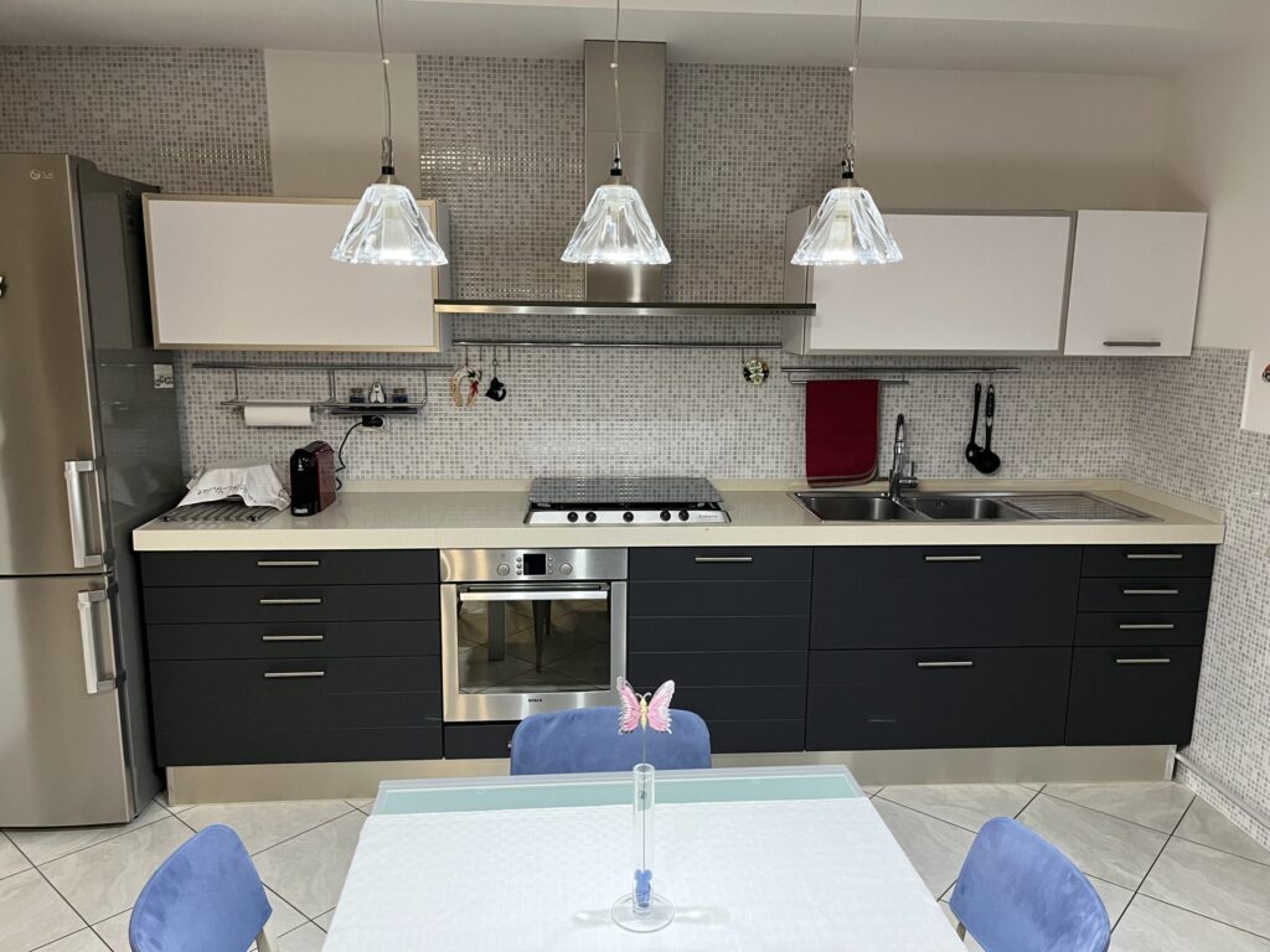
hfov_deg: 67.3
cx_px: 635
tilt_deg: -10.8
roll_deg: -0.4
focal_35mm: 26
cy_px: 476
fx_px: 954
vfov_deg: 53.1
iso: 200
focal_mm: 5.1
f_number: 1.6
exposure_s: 1/50
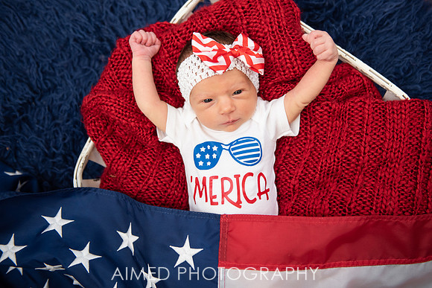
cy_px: 131
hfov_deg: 39.4
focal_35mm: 50
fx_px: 603
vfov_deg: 26.9
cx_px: 241
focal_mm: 45
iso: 500
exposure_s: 1/250
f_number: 2.8
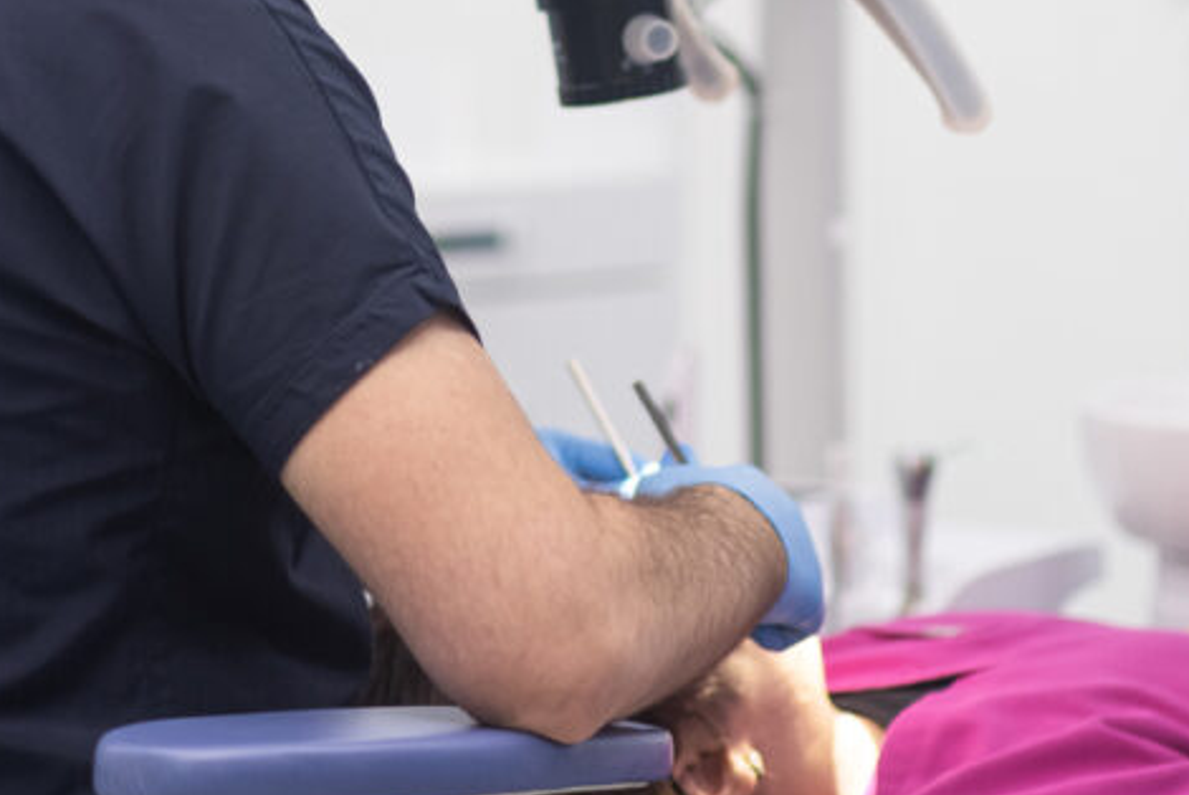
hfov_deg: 11.2
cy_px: 90
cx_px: 471
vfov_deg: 7.5
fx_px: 6048
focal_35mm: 183
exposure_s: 1/125
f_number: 1.4
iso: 640
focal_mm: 56
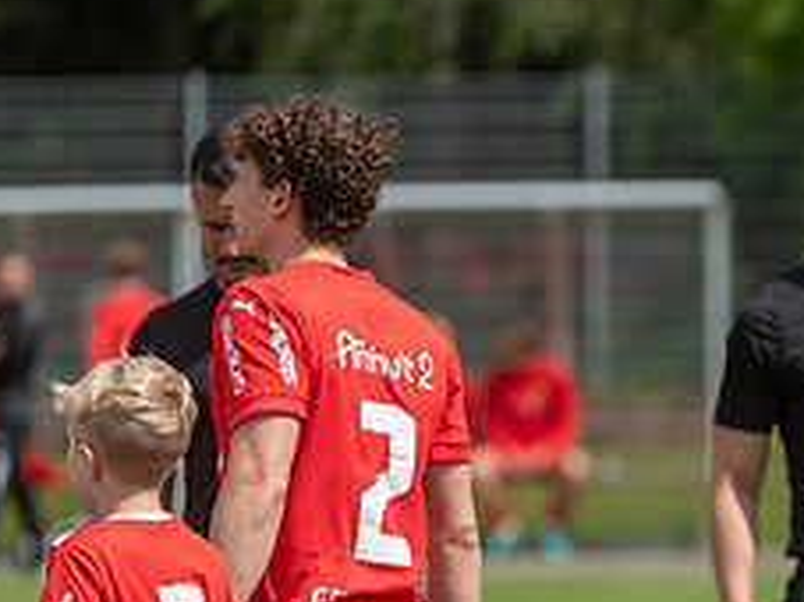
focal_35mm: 591
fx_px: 13719
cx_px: 836
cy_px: 515
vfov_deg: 2.5
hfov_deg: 3.4
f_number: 3.2
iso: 140
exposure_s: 1/2000
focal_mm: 160
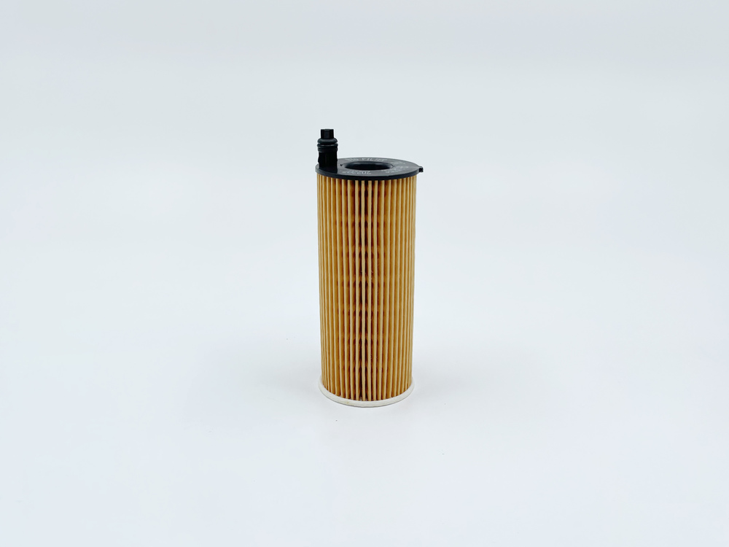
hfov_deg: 67.3
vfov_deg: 53.1
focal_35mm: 26
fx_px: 548
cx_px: 364
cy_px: 274
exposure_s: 1/1233
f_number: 1.6
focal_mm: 4.2
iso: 32
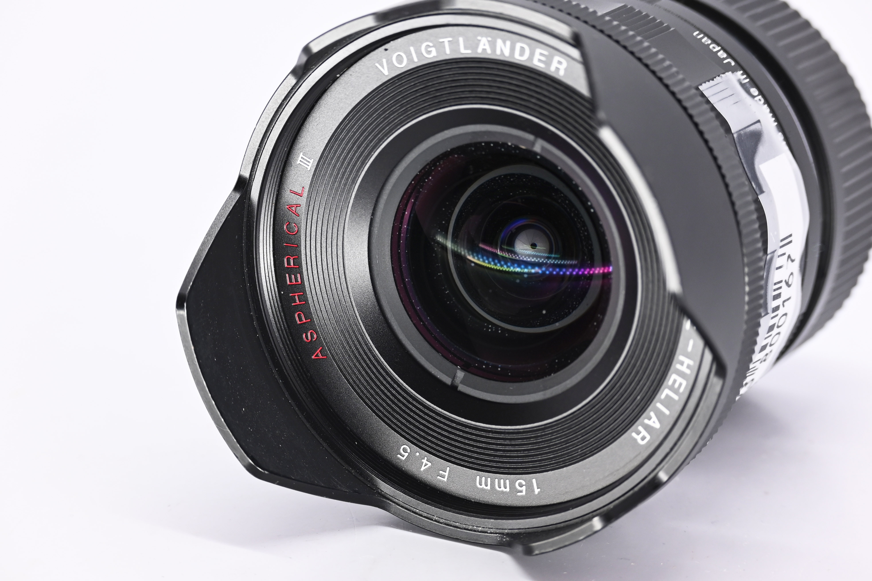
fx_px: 5086
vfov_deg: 6.5
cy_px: 290
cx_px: 436
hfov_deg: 9.8
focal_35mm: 210
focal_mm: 140
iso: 500
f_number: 9
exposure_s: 1/160
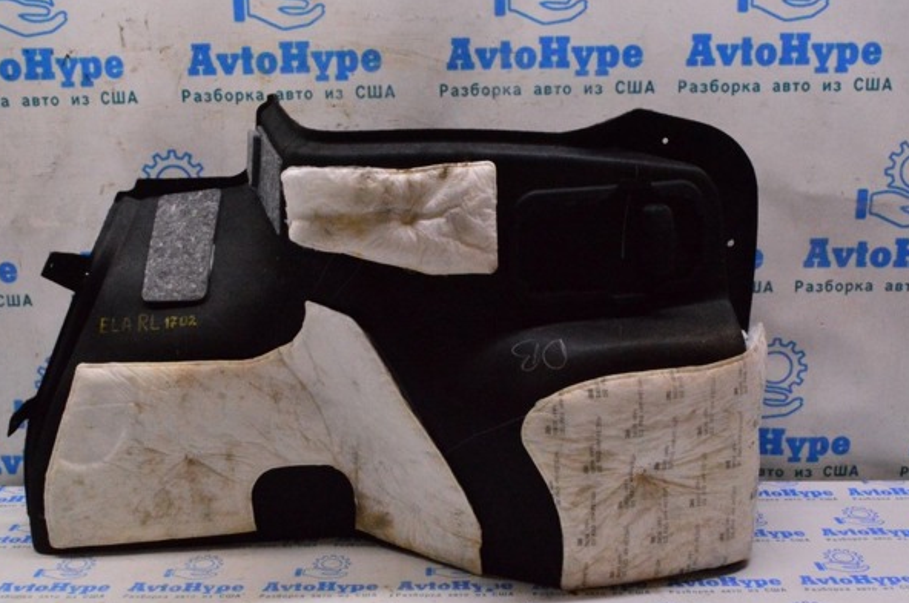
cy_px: 298
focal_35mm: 41
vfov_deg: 32.9
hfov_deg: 47.9
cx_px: 424
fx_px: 1022
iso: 6400
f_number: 25
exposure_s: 1/40
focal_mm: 25
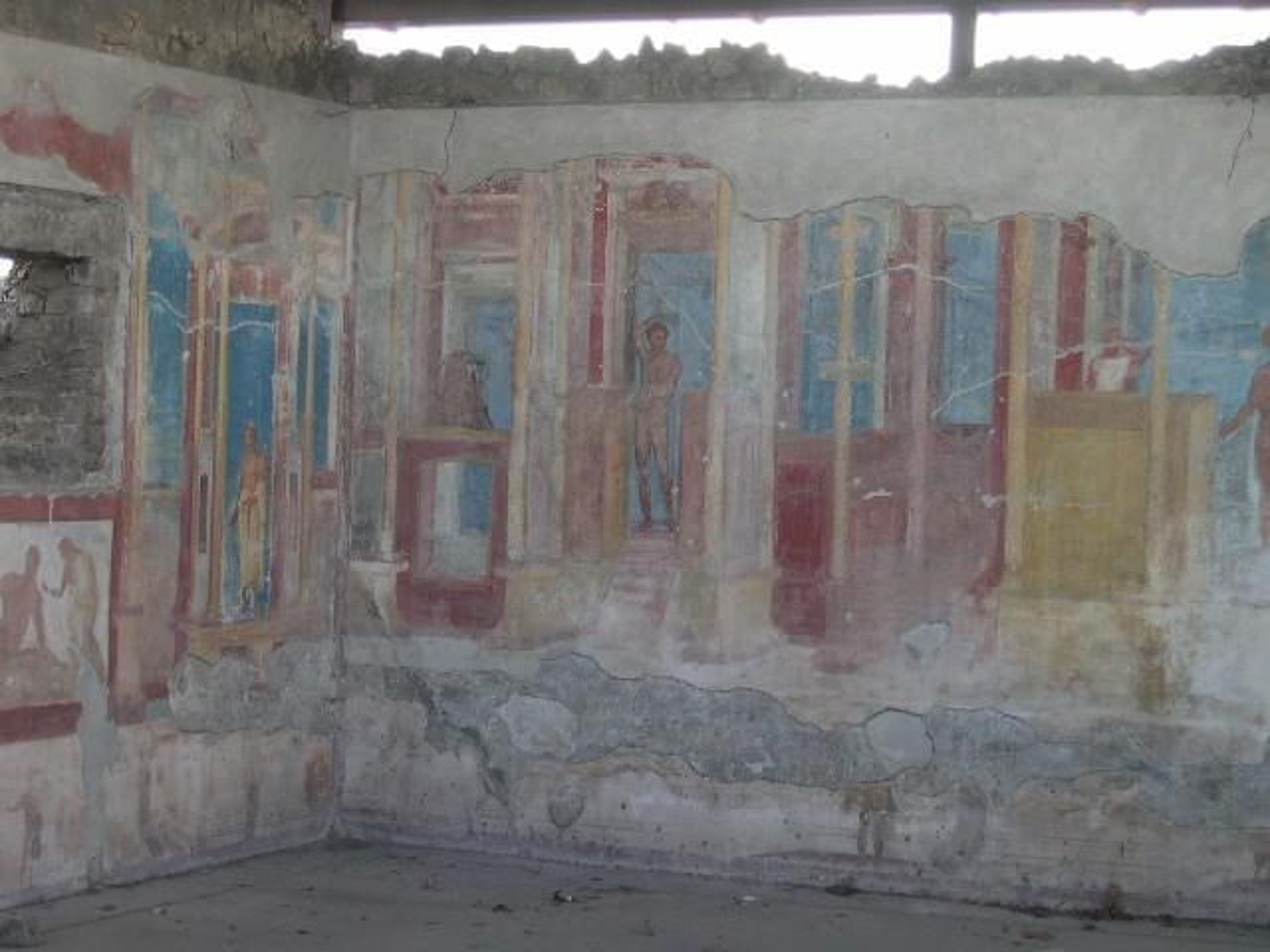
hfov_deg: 27.0
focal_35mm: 72
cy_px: 476
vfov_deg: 20.4
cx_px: 635
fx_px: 2642
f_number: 3.8
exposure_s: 1/30
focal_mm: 15.3
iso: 106
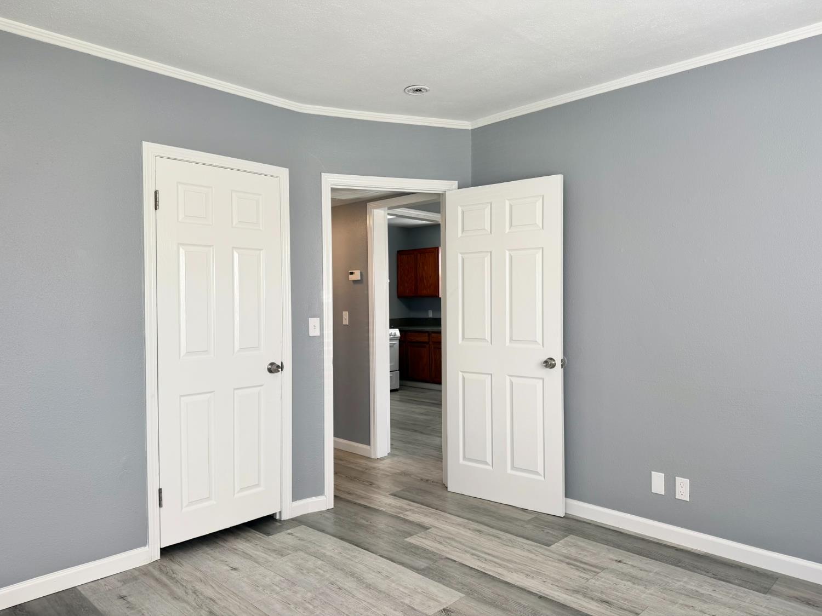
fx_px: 570
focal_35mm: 24
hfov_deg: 71.6
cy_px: 308
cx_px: 411
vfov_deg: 56.8
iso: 64
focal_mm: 6.76
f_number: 1.78
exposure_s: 1/120
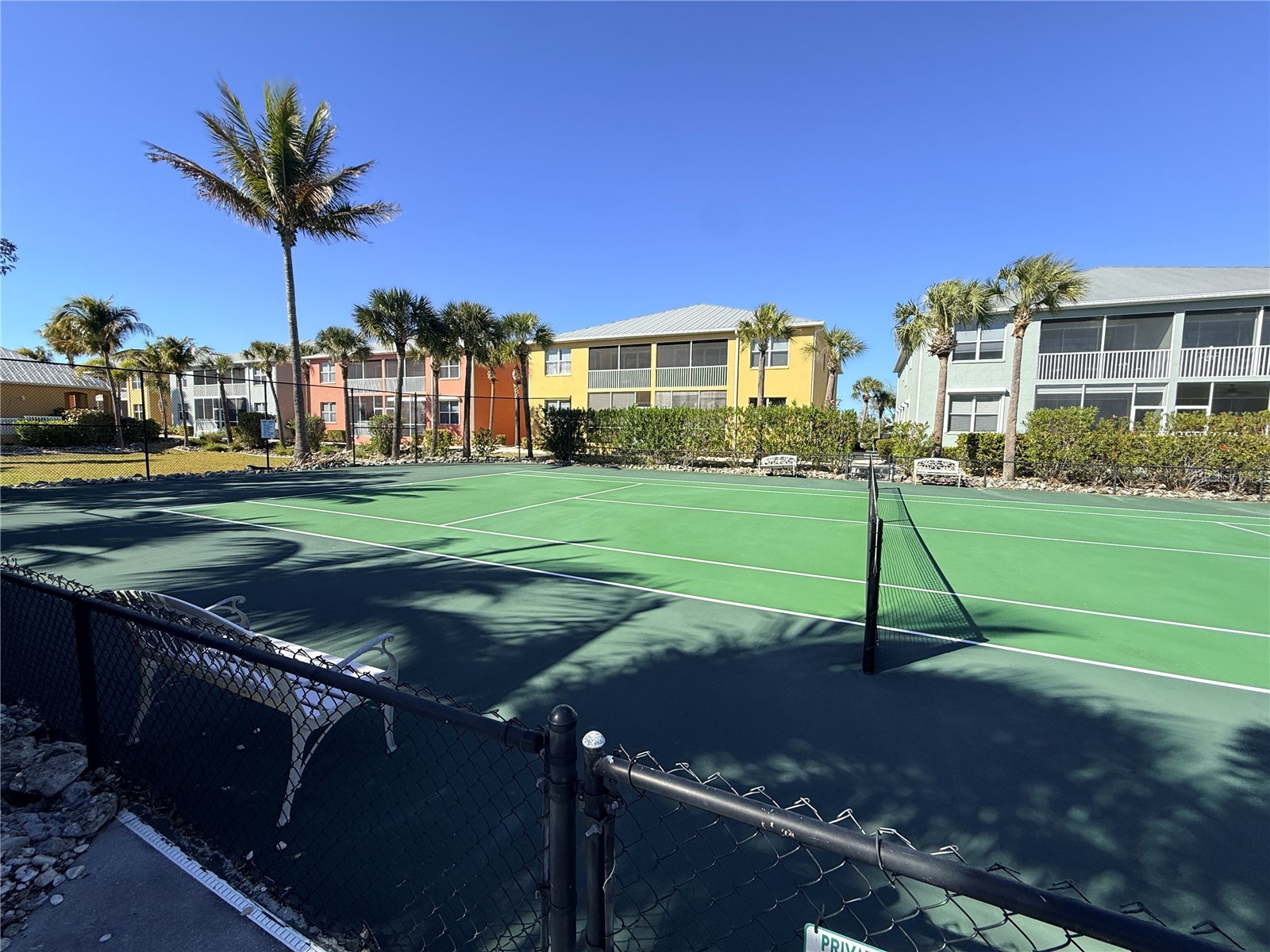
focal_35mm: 14
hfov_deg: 102.1
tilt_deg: -4.5
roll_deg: -0.8
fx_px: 514
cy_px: 476
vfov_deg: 85.7
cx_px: 635
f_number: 2.2
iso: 50
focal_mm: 2.22
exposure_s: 1/1698
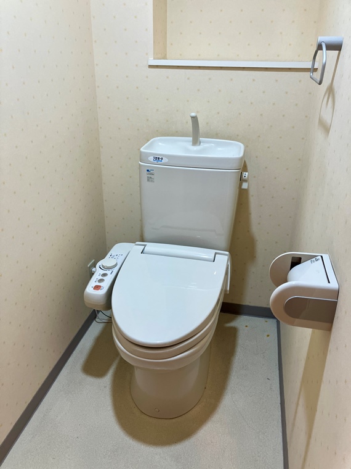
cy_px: 234
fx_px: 379
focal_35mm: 28
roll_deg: -0.5
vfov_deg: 63.4
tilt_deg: -25.0
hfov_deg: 49.7
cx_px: 176
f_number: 1.8
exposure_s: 1/100
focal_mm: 3.99
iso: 80
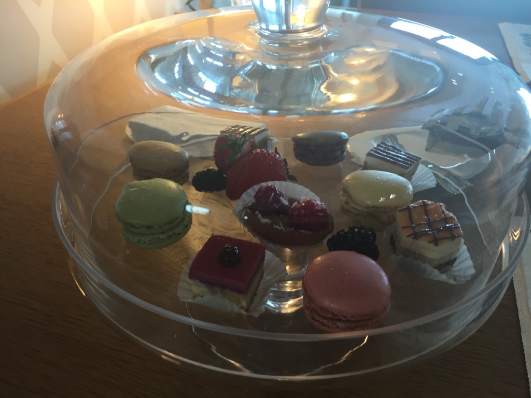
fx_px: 445
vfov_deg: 48.2
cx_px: 266
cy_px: 199
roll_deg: -0.1
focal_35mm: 29
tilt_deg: -35.3
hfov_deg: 61.7
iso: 80
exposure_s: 1/33
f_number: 2.2
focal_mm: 4.15
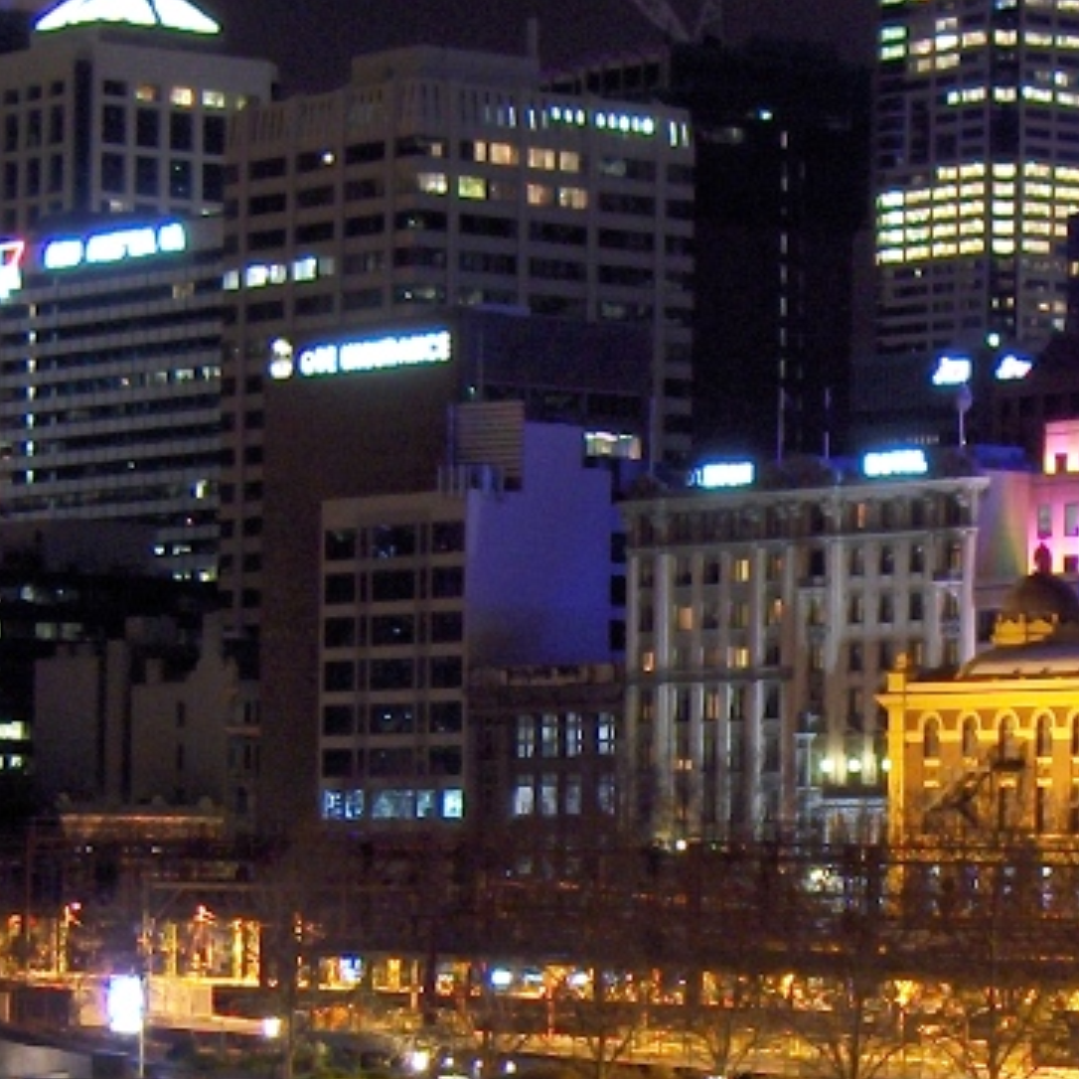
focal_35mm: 163
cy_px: 835
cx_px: 908
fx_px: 5748
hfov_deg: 10.7
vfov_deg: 10.7
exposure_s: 1.76
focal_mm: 8
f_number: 2.8
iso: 100
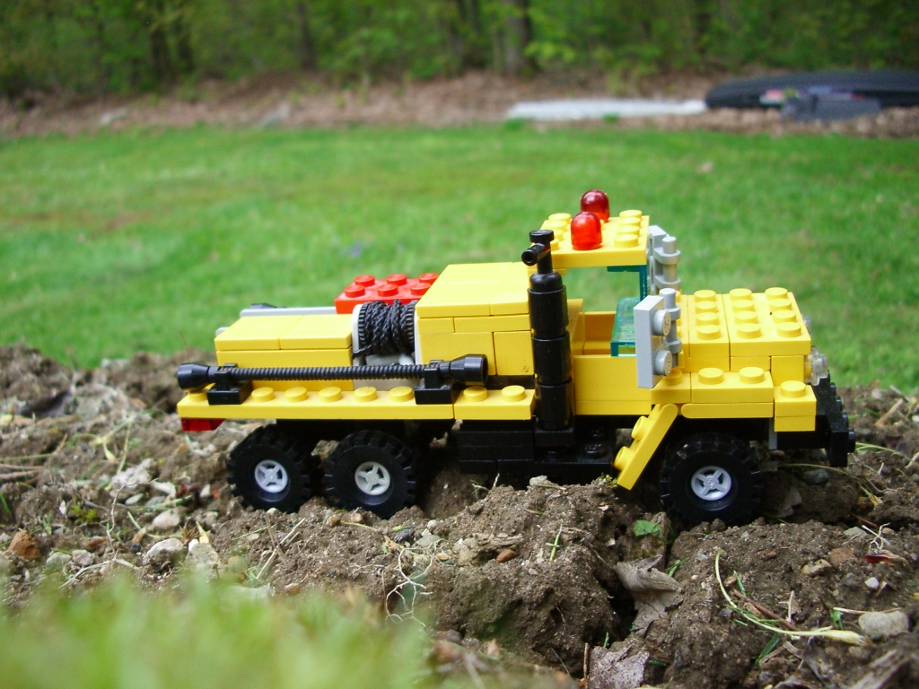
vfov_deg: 40.7
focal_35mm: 35
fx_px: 929
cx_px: 460
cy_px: 344
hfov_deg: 52.6
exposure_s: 1/80
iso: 200
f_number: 2.6
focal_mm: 5.8
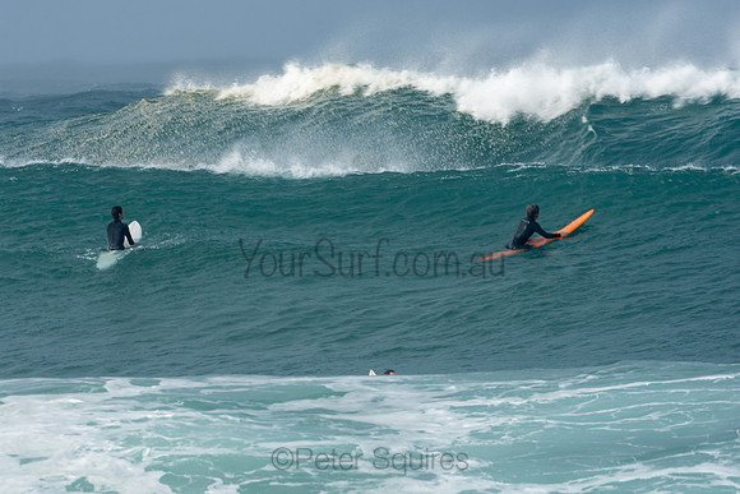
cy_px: 247
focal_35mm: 720
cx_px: 370
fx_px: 14803
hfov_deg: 2.9
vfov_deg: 1.9
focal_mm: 480
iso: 100
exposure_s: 1/60
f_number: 11
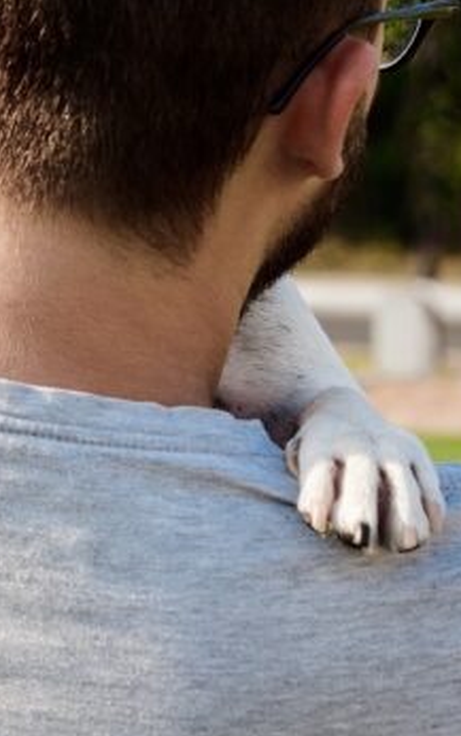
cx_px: -217
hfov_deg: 9.7
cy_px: 37
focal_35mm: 132
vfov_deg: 15.6
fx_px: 2647
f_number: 5
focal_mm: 42
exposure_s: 1/320
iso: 100
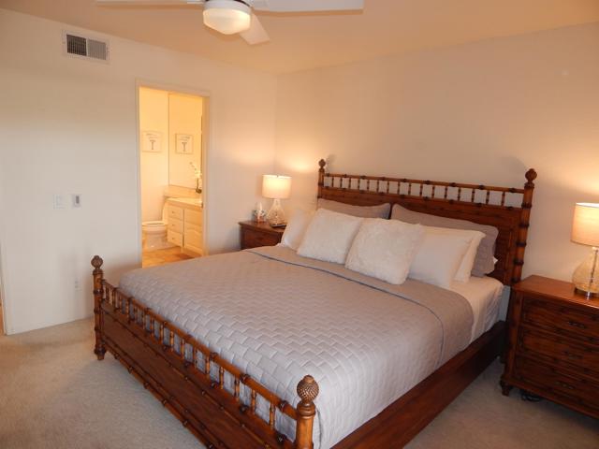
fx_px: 398
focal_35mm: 23
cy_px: 224
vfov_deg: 58.9
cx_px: 300
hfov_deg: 73.9
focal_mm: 4
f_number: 3
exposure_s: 1/30
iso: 160
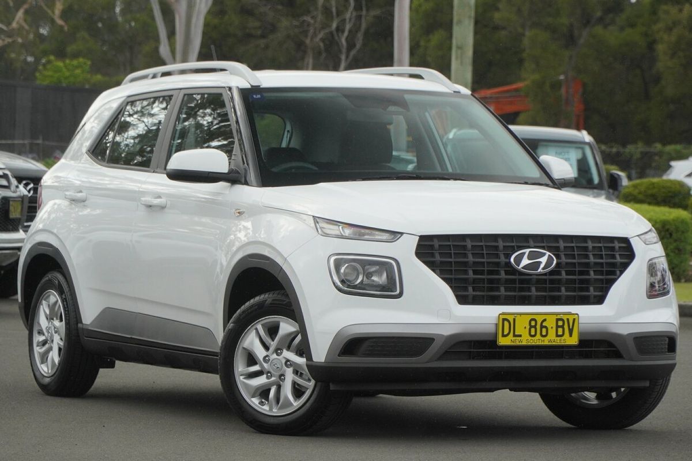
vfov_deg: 8.9
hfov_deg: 13.3
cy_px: 230
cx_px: 346
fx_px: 2970
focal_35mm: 154
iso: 800
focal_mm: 103
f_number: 7.1
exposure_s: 1/800
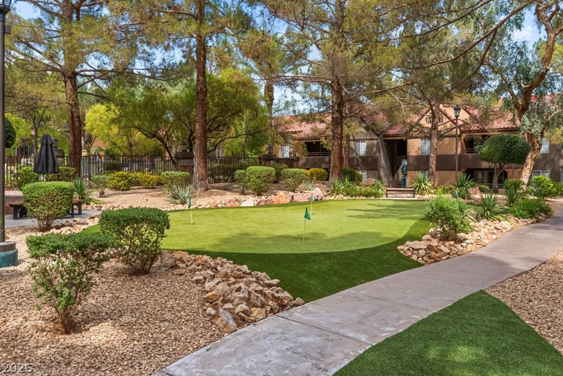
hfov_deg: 65.5
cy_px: 167
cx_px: 286
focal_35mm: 28
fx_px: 438
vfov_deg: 46.3
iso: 400
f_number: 8
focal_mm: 25
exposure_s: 1/4000
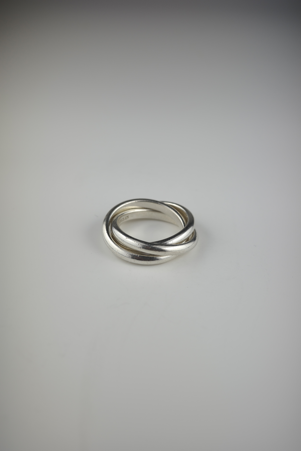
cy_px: 226
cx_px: 150
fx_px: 502
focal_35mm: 40
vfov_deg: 48.5
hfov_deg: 33.4
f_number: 5.6
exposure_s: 1/125
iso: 100
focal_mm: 26
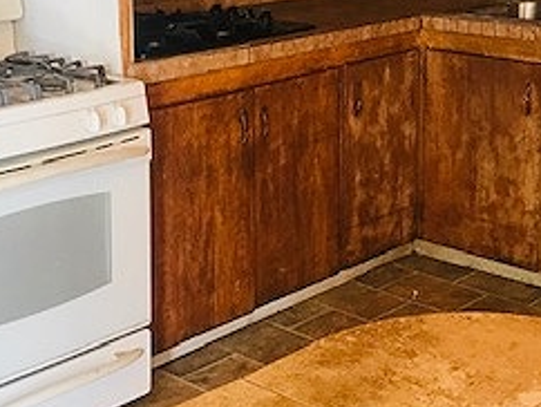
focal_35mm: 74
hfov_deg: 26.3
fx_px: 1158
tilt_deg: -9.5
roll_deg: +1.4
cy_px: 72
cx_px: 270
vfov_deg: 19.7
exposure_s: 1/30
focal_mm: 3.99
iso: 32
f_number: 1.8
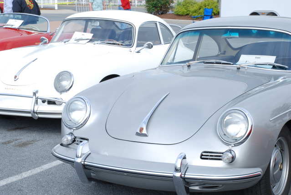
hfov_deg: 23.3
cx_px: 146
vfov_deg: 15.8
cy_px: 98
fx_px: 704
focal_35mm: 87
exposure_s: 1/60
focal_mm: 58
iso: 100
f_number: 13
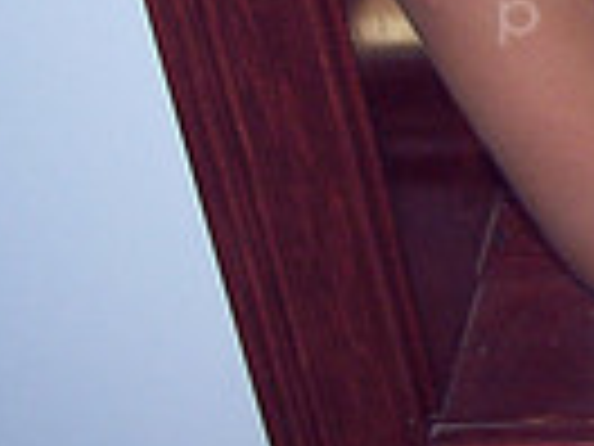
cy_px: -151
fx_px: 2934
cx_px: 1269
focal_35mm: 171
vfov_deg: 8.5
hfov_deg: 10.4
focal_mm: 8
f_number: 2.8
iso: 100
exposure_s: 1/60
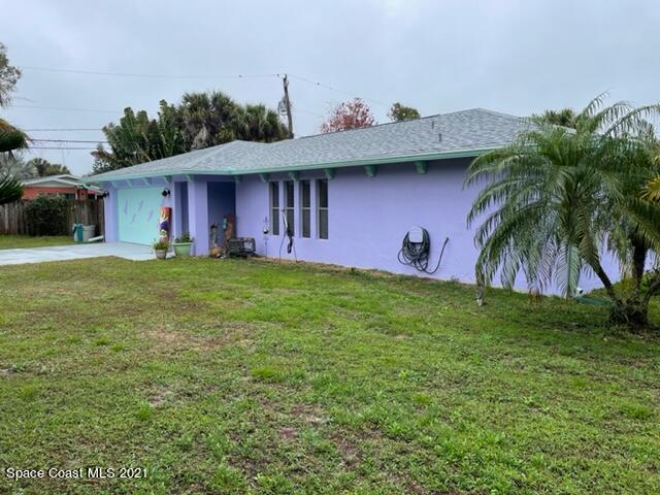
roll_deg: +1.3
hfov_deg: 67.3
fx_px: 496
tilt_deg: -4.1
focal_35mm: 26
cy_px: 248
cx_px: 330
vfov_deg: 53.1
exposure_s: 1/947
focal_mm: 4.2
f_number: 1.6
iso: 32
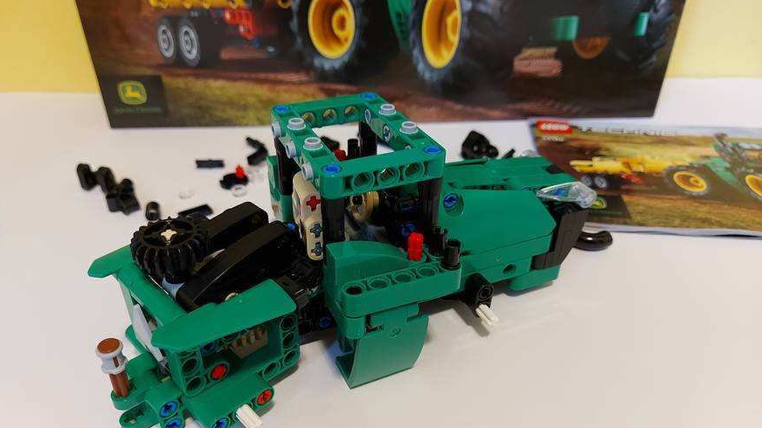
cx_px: 370
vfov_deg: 42.7
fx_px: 545
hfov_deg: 69.9
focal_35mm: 27
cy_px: 249
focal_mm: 5.23
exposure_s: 1/33
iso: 250
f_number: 1.8
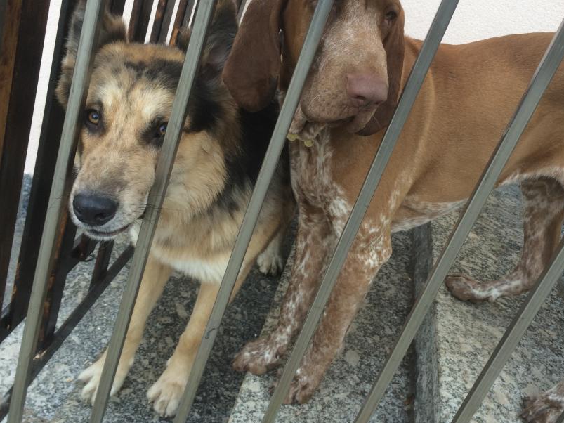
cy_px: 179
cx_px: 325
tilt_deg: -24.6
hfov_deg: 50.0
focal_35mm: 37
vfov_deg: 38.6
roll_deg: -21.7
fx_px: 603
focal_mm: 4.15
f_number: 2.2
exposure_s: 1/134
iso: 32
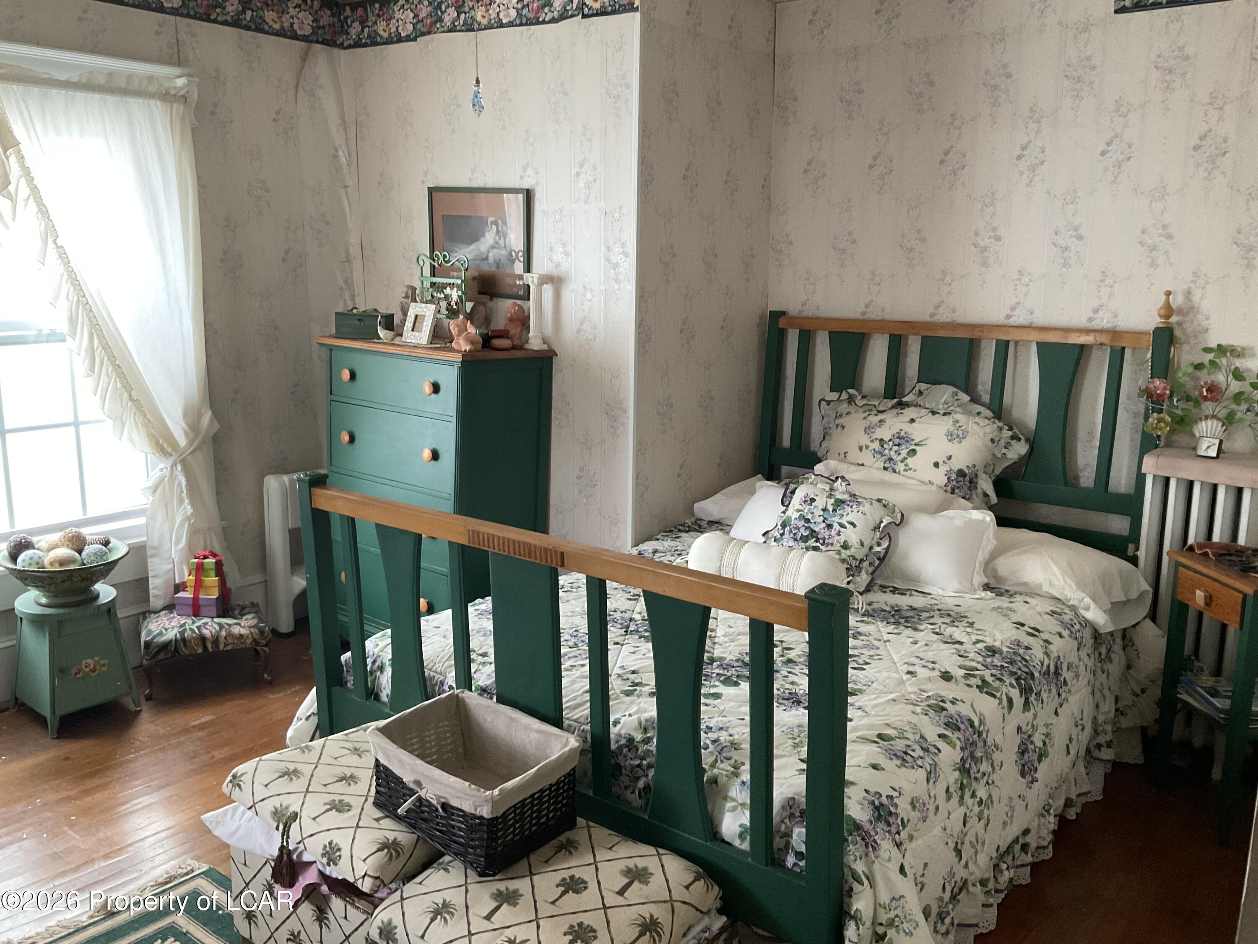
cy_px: 472
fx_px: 1054
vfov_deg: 48.2
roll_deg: +0.1
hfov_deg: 61.7
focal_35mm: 29
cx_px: 629
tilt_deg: -10.9
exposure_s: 1/60
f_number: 1.8
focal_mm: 3
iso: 250
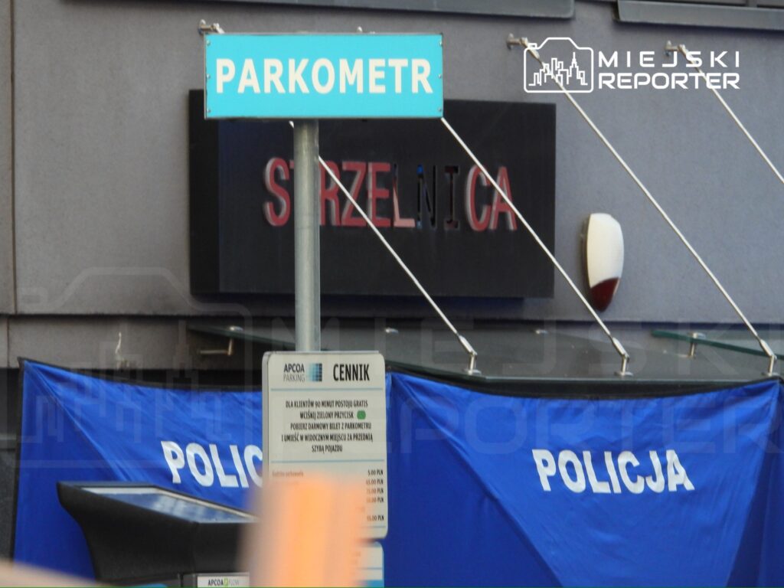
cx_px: 392
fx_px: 15854
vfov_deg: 2.1
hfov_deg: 2.8
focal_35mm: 700
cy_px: 294
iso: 450
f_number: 5
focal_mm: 126
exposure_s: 1/60
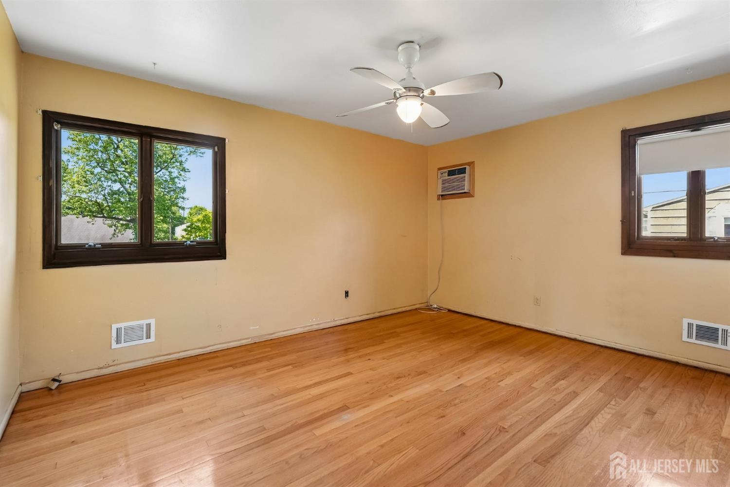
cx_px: 365
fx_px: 324
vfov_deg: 73.7
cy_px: 244
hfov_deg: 96.7
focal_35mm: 16
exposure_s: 1/20
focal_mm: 16
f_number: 7.1
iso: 800
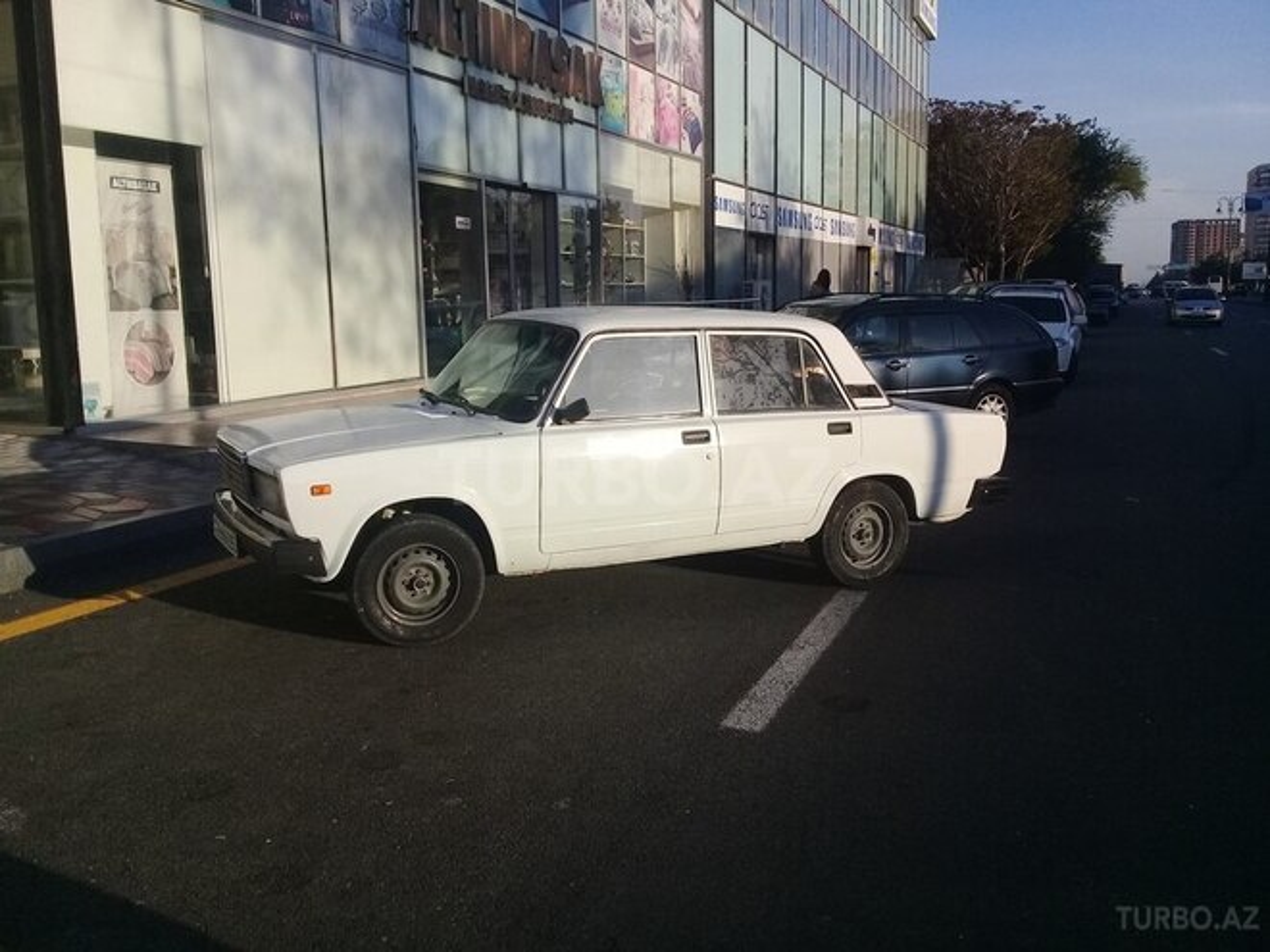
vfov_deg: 45.4
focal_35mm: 31
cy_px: 476
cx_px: 635
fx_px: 1137
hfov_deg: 58.4
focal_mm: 3.3
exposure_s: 1/1340
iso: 50
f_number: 2.2
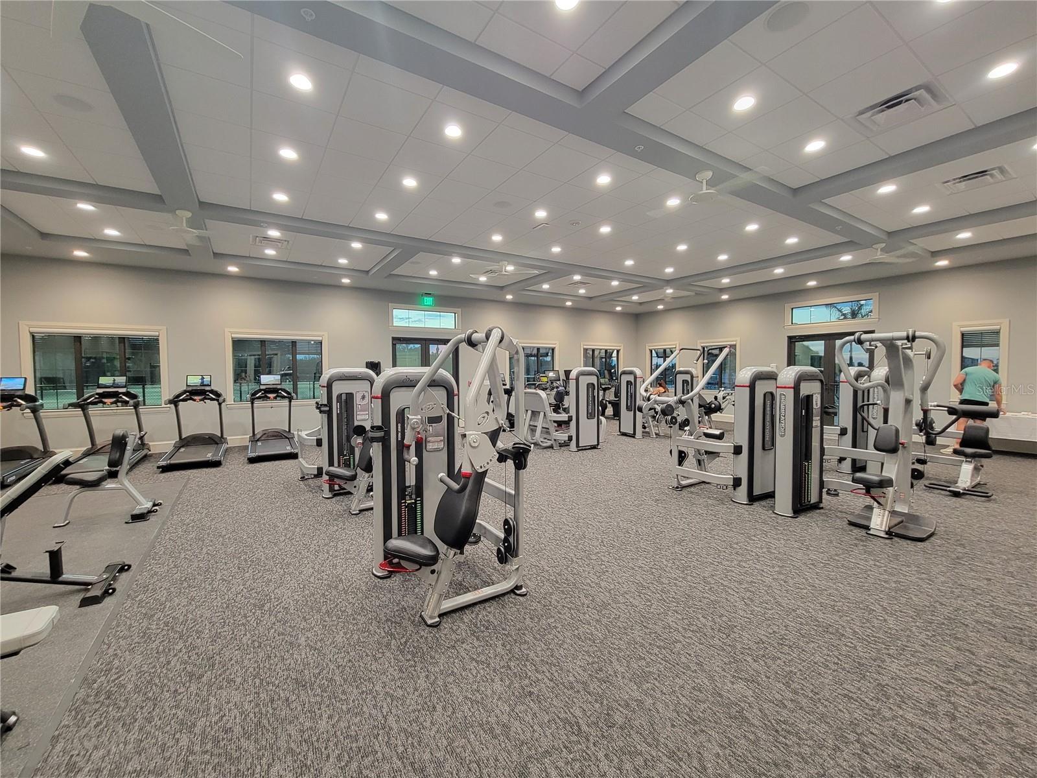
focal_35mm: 13
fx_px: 389
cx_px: 518
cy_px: 389
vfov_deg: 89.9
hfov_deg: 106.2
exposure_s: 1/40
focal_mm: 2.2
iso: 400
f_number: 2.2
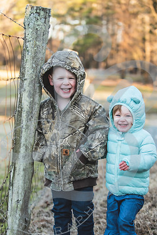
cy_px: 130
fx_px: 549
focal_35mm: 84
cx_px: 74
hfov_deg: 16.3
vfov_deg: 24.2
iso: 100
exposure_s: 1/320
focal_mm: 70
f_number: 2.8
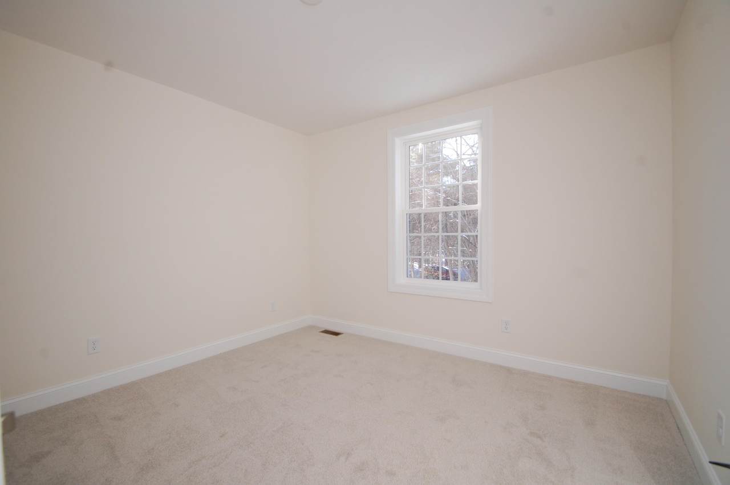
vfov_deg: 77.2
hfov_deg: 100.4
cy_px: 242
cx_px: 365
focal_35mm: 15
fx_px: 304
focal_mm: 10
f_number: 5.6
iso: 400
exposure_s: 1/125
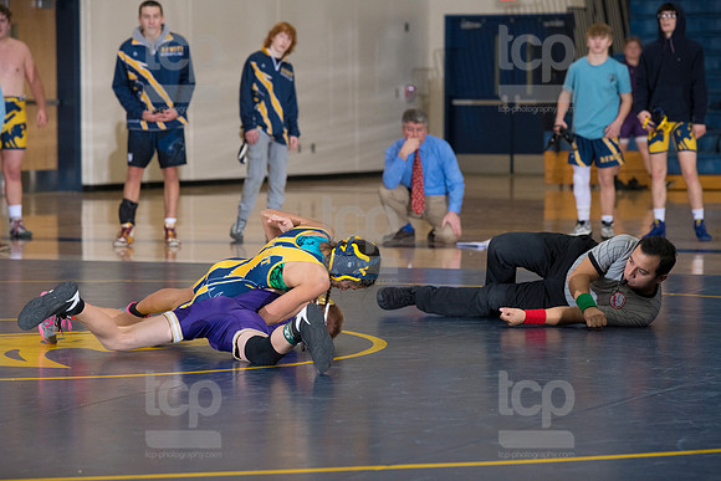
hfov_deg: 13.2
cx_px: 360
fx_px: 3105
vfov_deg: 8.9
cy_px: 240
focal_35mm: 155
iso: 1250
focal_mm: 155
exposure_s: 1/250
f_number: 5.6
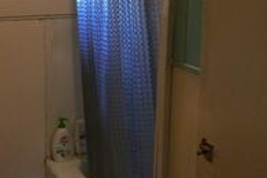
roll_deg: +1.9
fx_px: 557
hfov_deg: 26.5
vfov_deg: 18.2
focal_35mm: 75
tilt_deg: -12.1
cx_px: 59
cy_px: 75
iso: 200
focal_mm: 4.15
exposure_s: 1/30
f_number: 2.2
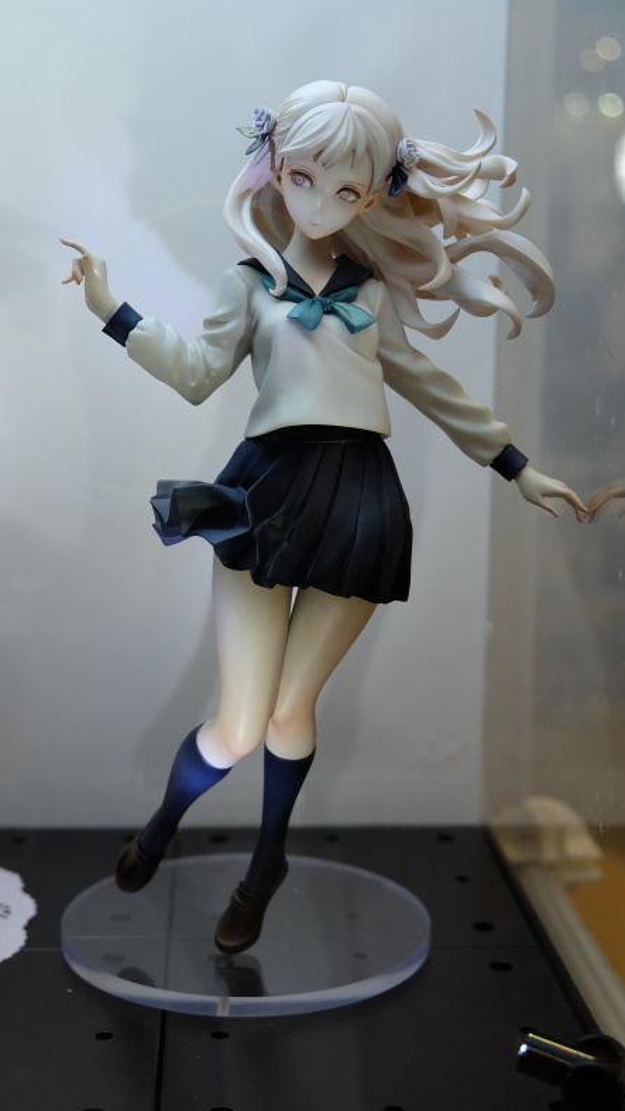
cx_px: 318
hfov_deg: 23.9
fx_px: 1474
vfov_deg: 41.3
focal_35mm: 50
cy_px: 548
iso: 1000
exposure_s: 1/125
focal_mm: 31
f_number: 4.7
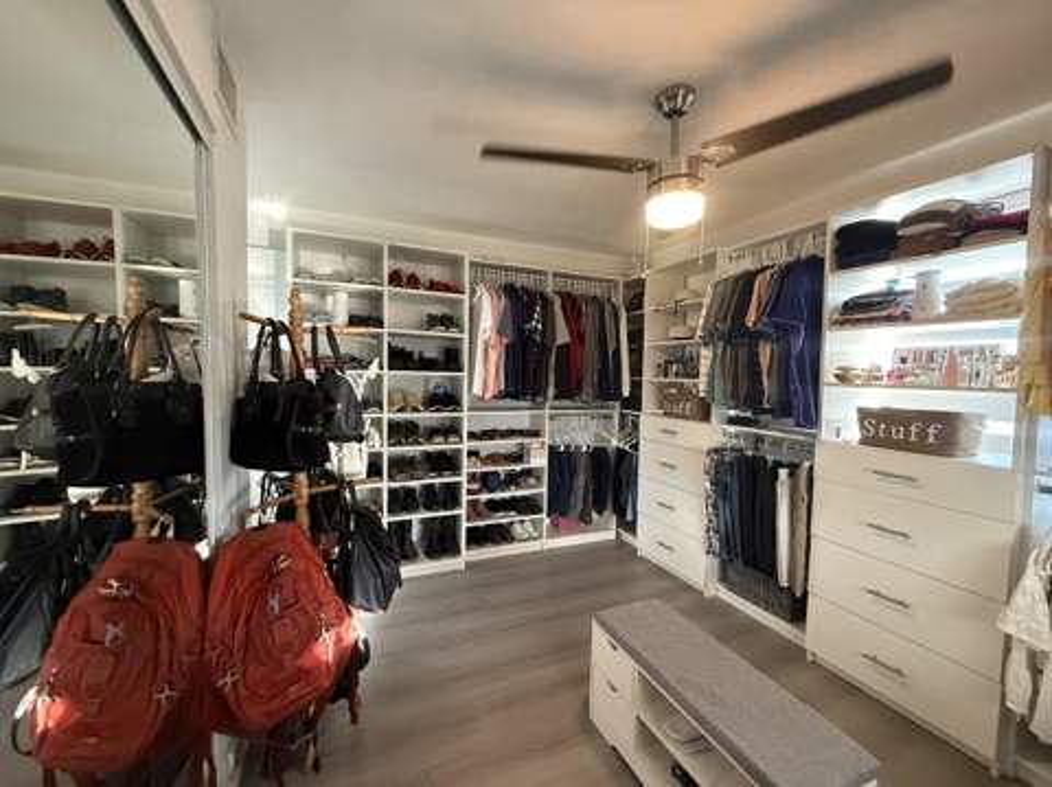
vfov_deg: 85.6
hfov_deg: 102.1
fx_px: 425
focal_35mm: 14
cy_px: 394
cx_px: 526
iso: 640
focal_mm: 2.22
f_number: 2.2
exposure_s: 1/60
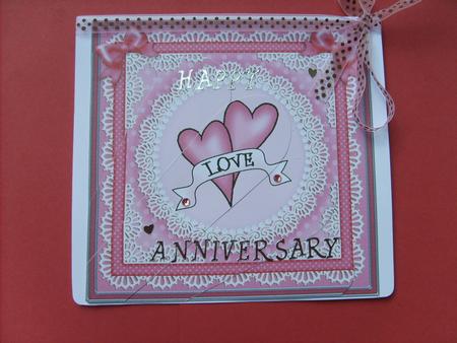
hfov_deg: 52.6
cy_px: 172
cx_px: 228
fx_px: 462
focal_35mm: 35
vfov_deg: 40.7
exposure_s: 1/1000
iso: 50
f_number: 2.8
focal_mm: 5.8
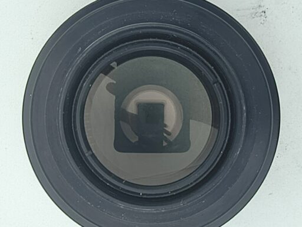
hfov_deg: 71.5
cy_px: 114
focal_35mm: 24
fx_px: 210
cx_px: 151
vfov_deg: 56.9
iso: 127
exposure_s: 1/100
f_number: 2
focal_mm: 1.83
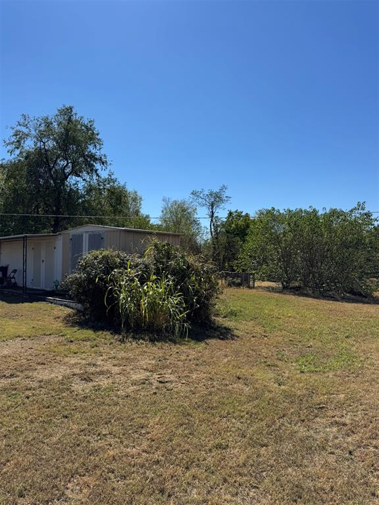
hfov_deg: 56.8
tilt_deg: +1.4
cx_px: 190
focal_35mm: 24
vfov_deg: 71.6
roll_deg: -0.1
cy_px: 252
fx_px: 350
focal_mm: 6.76
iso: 80
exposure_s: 1/5814
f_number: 1.78
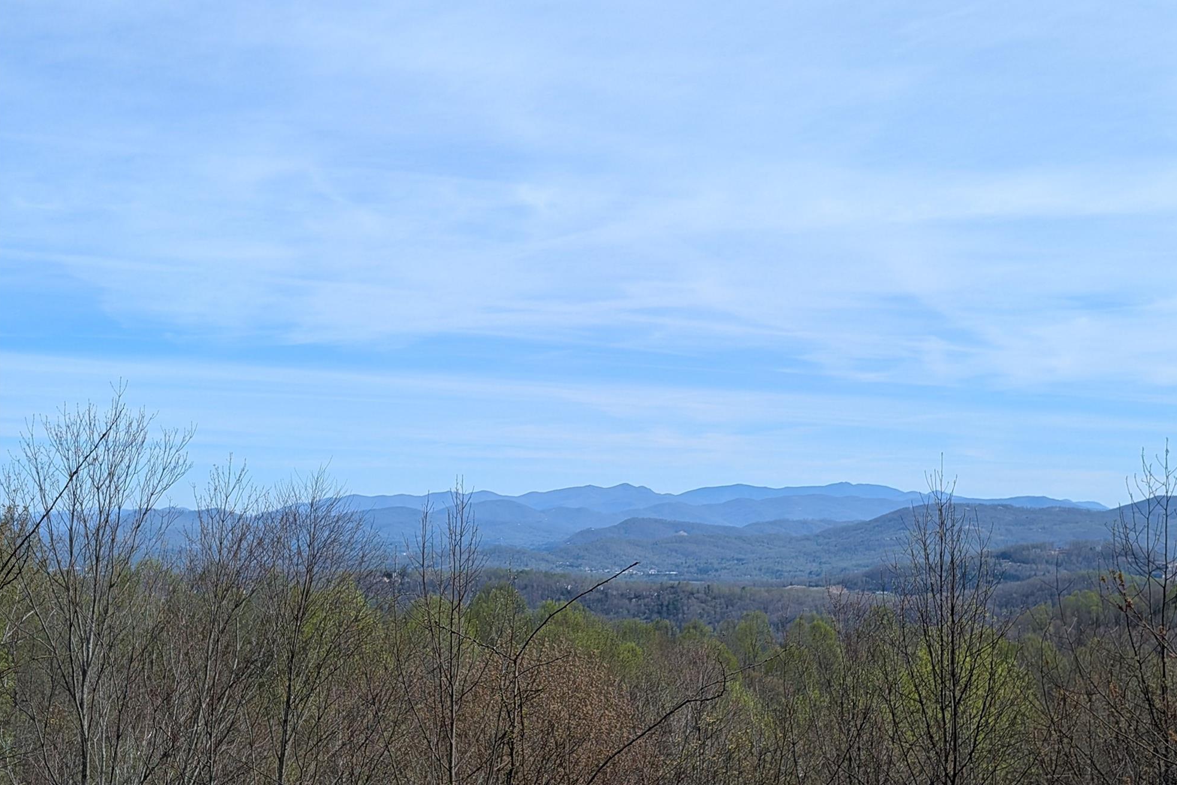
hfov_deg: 37.5
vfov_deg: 25.5
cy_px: 450
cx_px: 608
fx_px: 1733
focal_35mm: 53
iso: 29
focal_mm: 6.9
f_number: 1.68
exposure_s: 1/1323
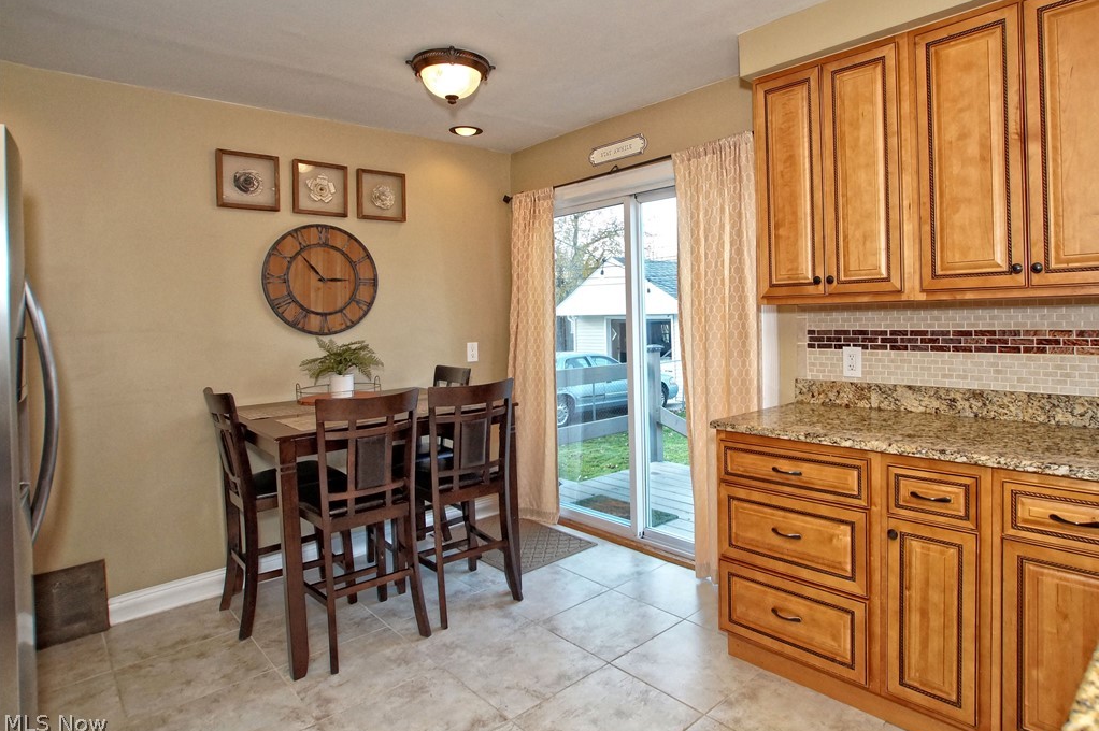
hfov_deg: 91.4
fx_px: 535
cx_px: 582
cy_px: 353
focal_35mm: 18
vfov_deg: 68.7
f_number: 4.5
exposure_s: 1/160
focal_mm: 11
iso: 1000
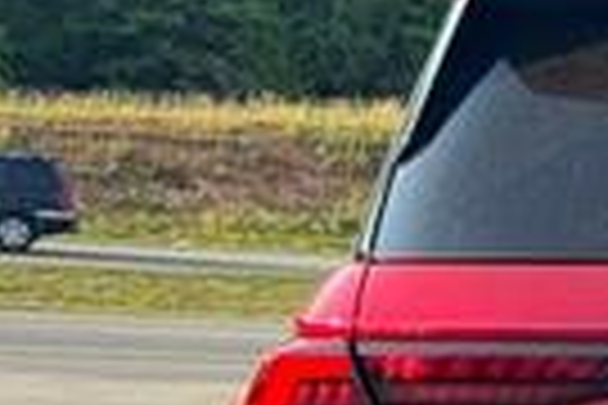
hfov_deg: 10.6
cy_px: 508
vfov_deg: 7.3
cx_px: 982
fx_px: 3141
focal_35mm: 186
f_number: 1.78
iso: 64
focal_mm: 6.76
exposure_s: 1/572
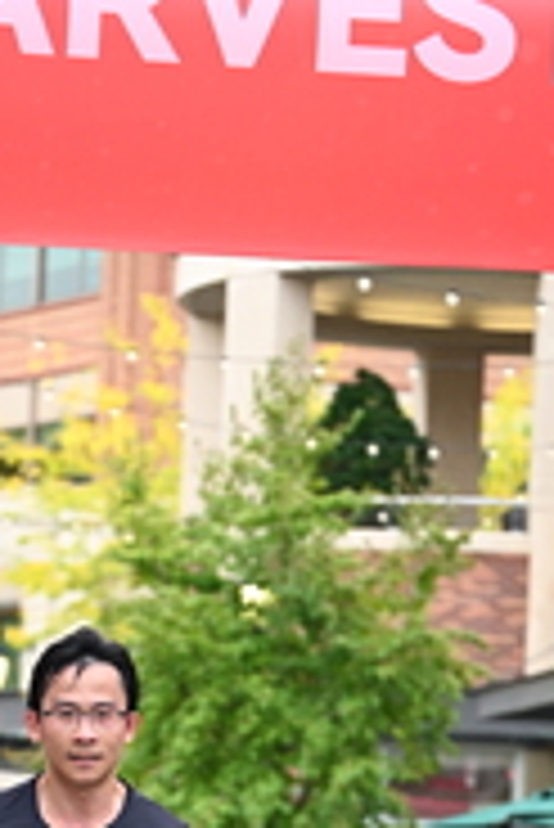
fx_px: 4953
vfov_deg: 9.4
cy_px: 1048
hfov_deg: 6.4
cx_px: 142
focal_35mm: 215
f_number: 2.8
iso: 1250
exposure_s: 1/1600
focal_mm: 72
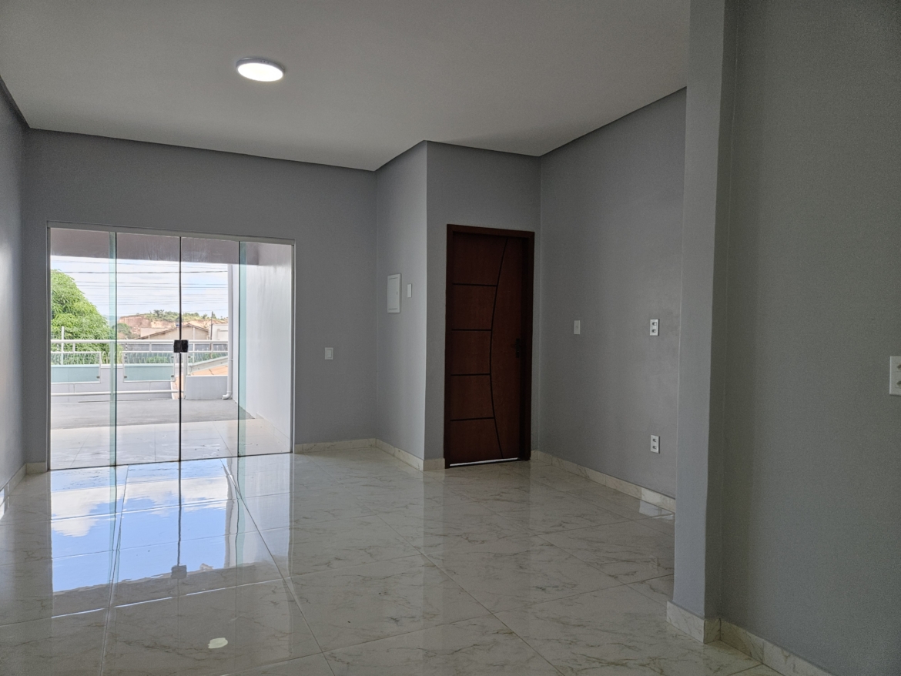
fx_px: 599
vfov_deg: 58.9
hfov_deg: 73.9
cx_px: 450
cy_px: 338
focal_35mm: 23
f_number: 1.8
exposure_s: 1/207
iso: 80
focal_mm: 5.4
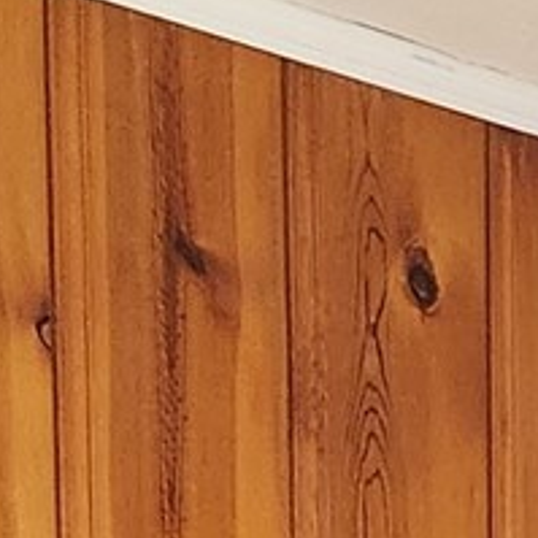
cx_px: 846
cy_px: 1492
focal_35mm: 209
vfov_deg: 7.5
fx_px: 3675
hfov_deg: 8.2
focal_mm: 5.4
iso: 800
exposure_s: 1/120
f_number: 1.8
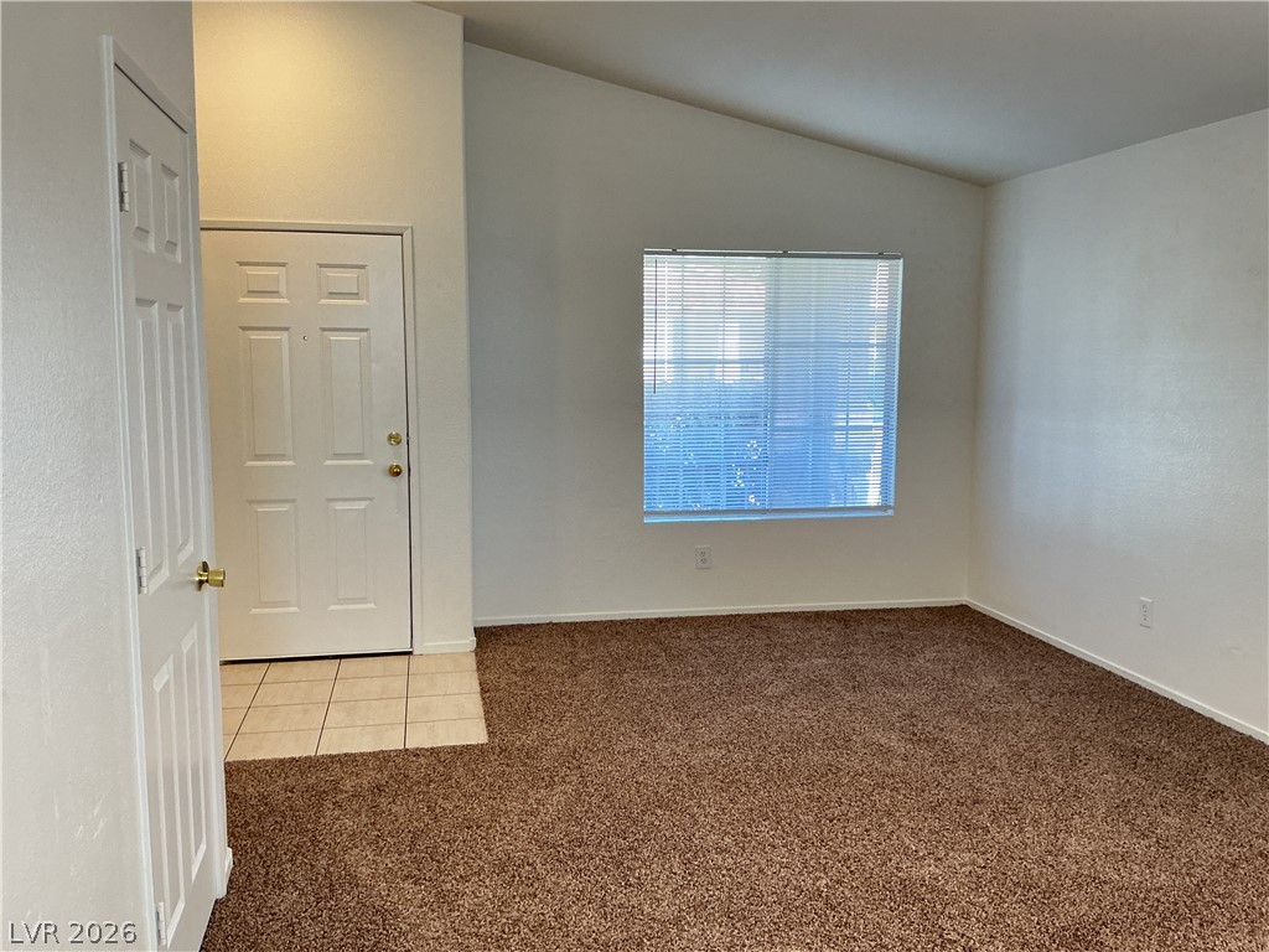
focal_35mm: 29
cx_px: 634
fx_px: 1063
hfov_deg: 61.7
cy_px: 476
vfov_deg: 48.2
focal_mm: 3
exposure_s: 1/60
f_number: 1.8
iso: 160
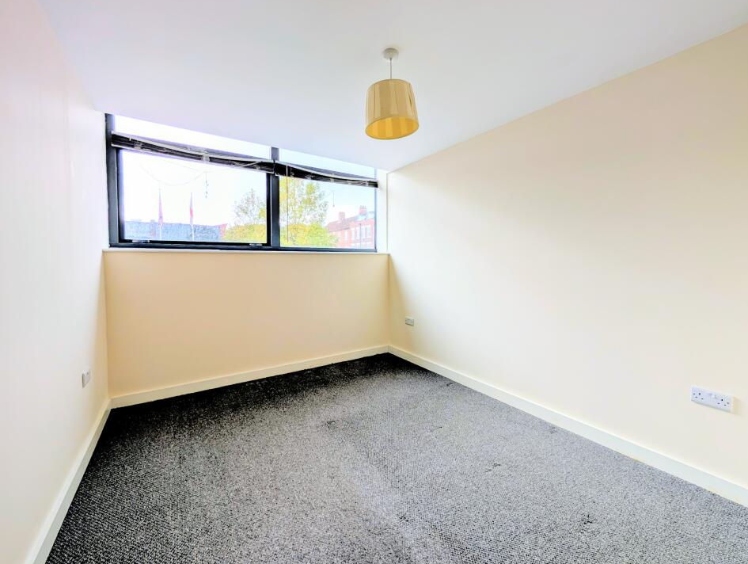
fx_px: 281
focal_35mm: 13
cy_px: 270
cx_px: 380
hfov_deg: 106.1
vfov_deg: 90.0
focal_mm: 2.02
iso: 47
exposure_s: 1/468
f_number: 1.7
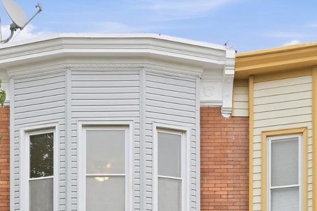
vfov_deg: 12.9
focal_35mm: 102
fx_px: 898
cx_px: 85
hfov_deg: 19.9
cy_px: 295
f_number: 8
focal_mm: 35
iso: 200
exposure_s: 1/80
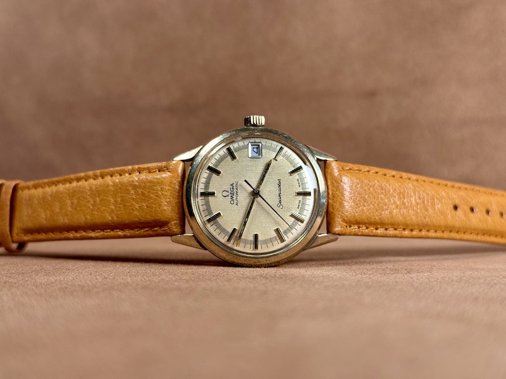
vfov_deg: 30.3
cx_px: 253
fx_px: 702
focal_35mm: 48
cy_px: 190
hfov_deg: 39.7
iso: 50
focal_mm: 6.76
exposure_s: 1/149
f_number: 1.78
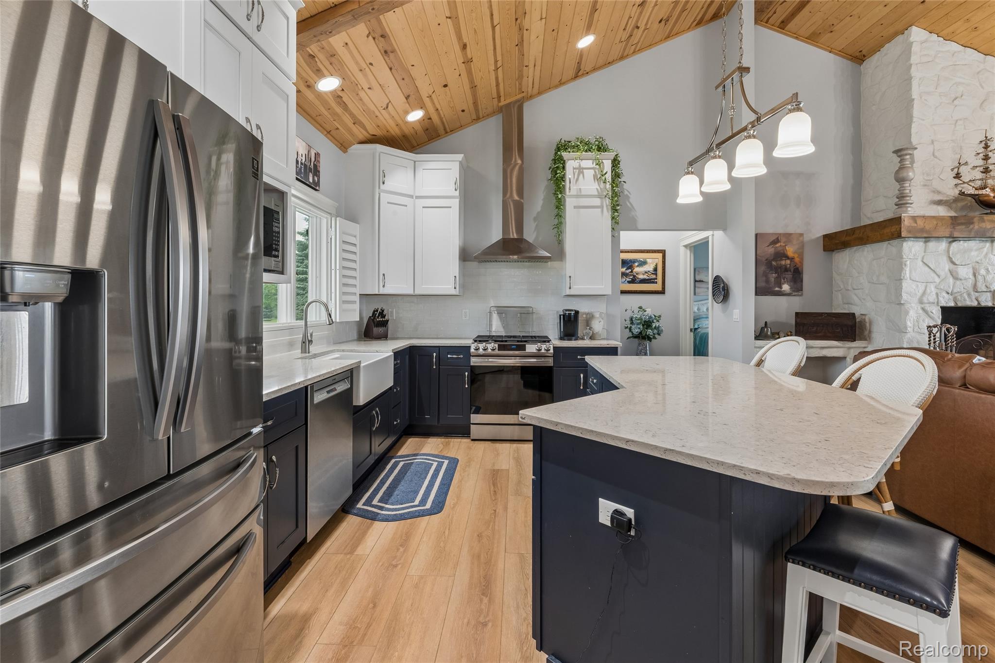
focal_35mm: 16
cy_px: 332
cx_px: 498
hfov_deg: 96.7
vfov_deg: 73.7
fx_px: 442
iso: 400
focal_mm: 16
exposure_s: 1/2
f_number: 16
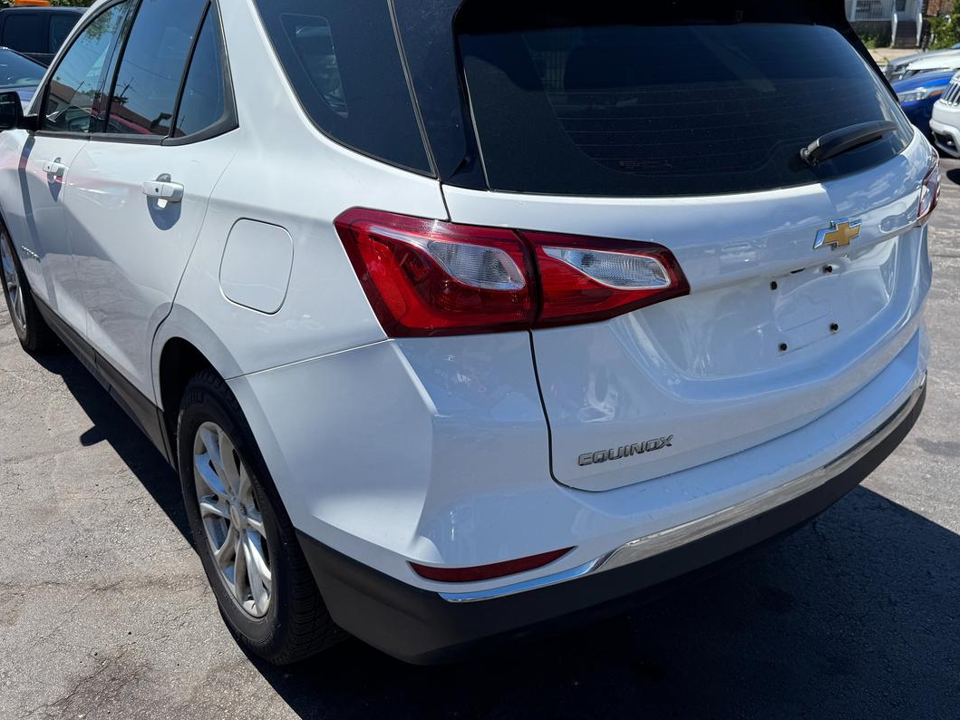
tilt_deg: -19.1
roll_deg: +0.7
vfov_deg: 48.1
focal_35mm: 29
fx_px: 804
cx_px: 499
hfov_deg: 61.6
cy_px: 311
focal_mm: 6.76
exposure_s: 1/4049
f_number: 1.78
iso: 80
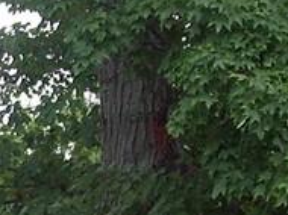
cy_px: 141
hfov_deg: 9.4
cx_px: -133
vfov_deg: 7.2
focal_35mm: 205
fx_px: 1703
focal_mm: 6.2
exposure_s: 1/400
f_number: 2.7
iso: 100
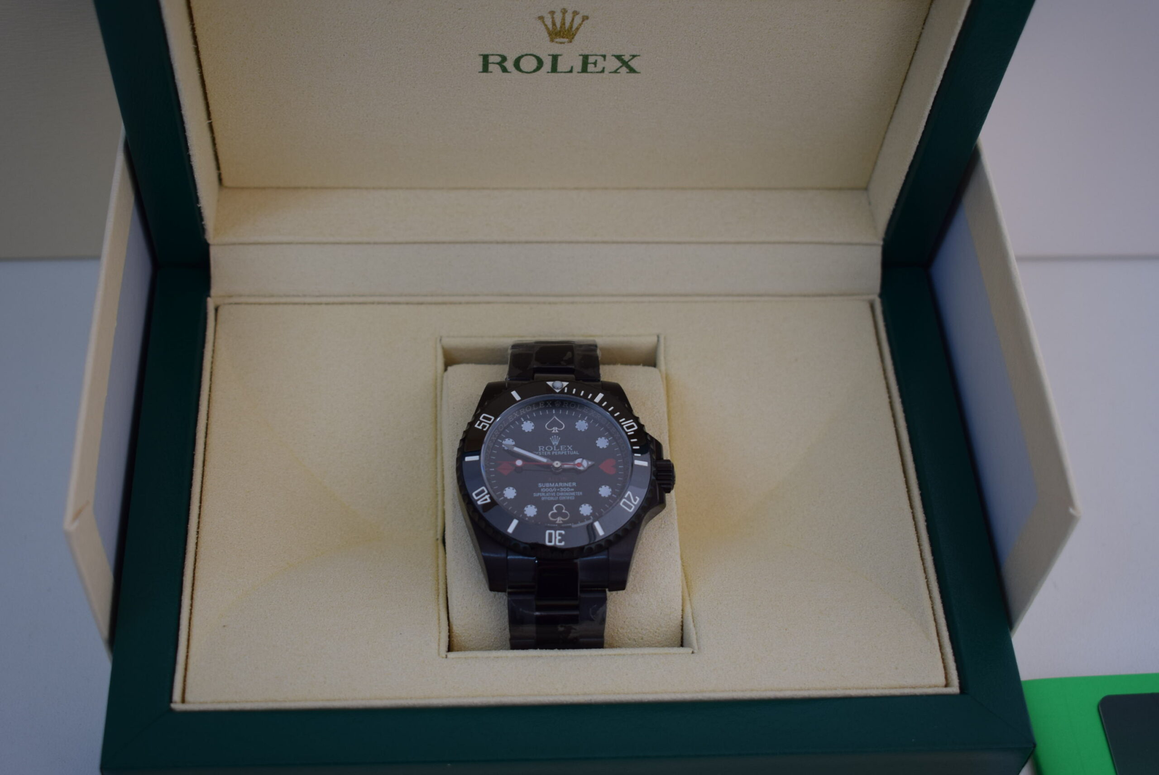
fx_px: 1691
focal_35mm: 52
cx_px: 580
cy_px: 388
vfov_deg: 25.8
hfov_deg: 37.8
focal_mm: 35
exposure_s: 1/100
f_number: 5
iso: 400
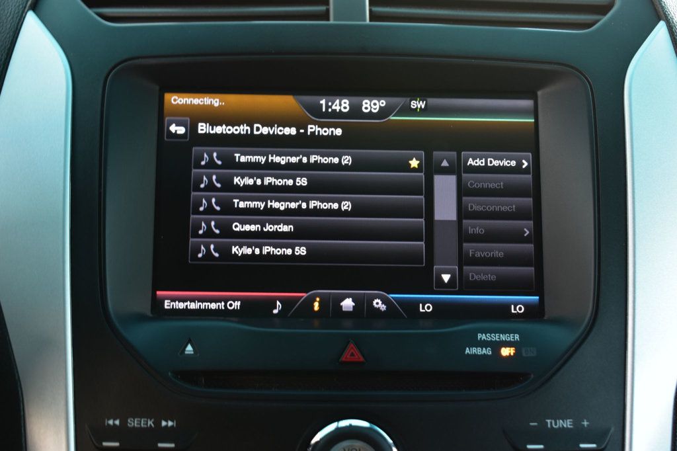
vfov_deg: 22.6
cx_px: 338
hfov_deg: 33.4
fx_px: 1128
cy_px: 226
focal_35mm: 60
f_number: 6.3
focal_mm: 40
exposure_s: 1/15
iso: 400
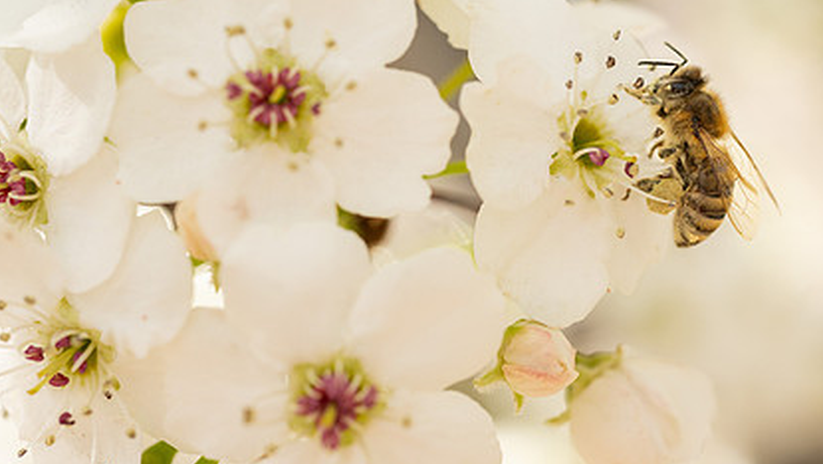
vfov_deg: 13.2
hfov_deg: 23.1
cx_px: 531
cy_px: 158
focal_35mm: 92
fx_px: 2009
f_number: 7.1
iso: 500
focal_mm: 60
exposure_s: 1/640
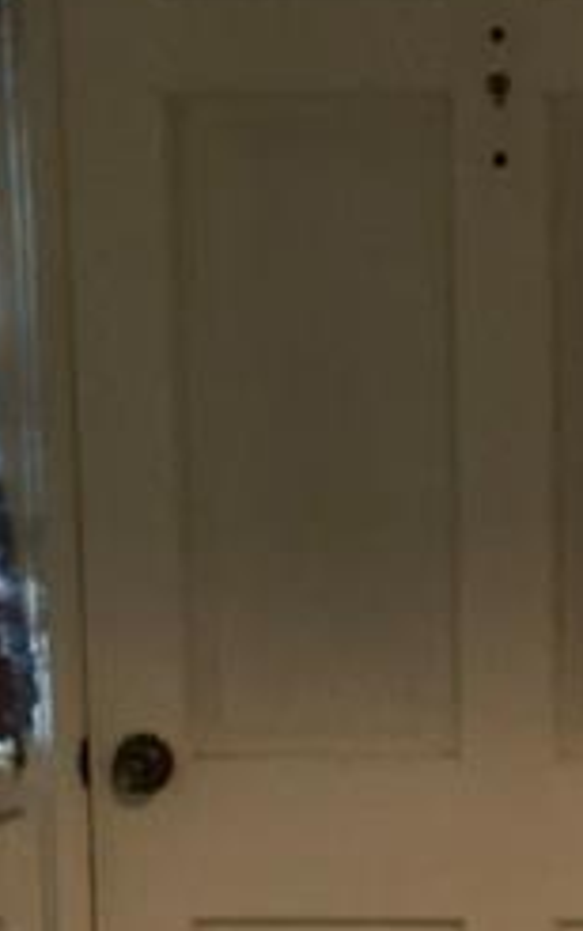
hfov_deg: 7.5
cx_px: 814
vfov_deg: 12.0
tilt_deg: -9.6
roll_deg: -0.4
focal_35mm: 172
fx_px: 4367
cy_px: 916
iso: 160
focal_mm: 6
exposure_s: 1/10
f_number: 2.4
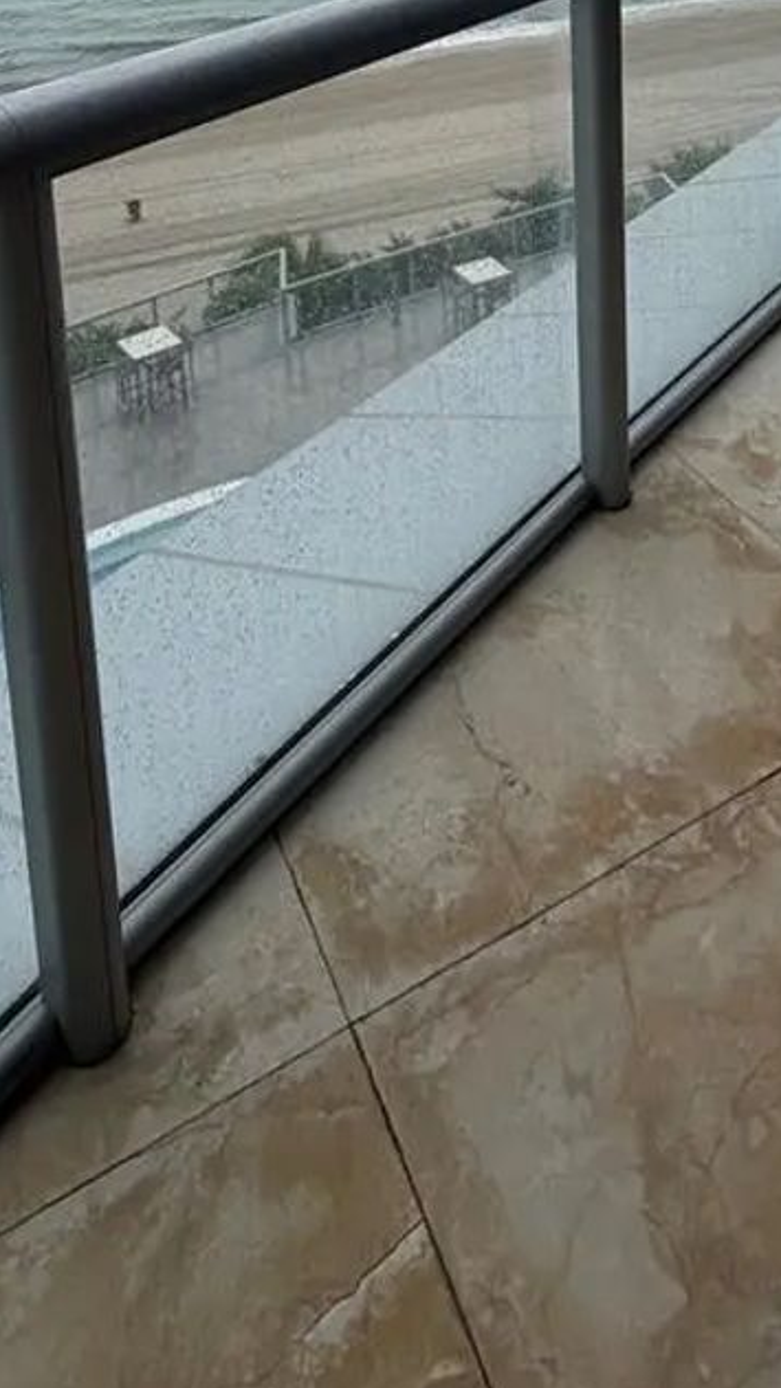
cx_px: 561
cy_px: -91
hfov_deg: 35.1
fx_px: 1215
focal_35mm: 33
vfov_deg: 46.3
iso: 50
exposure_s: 1/502
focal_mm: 2.22
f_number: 2.2
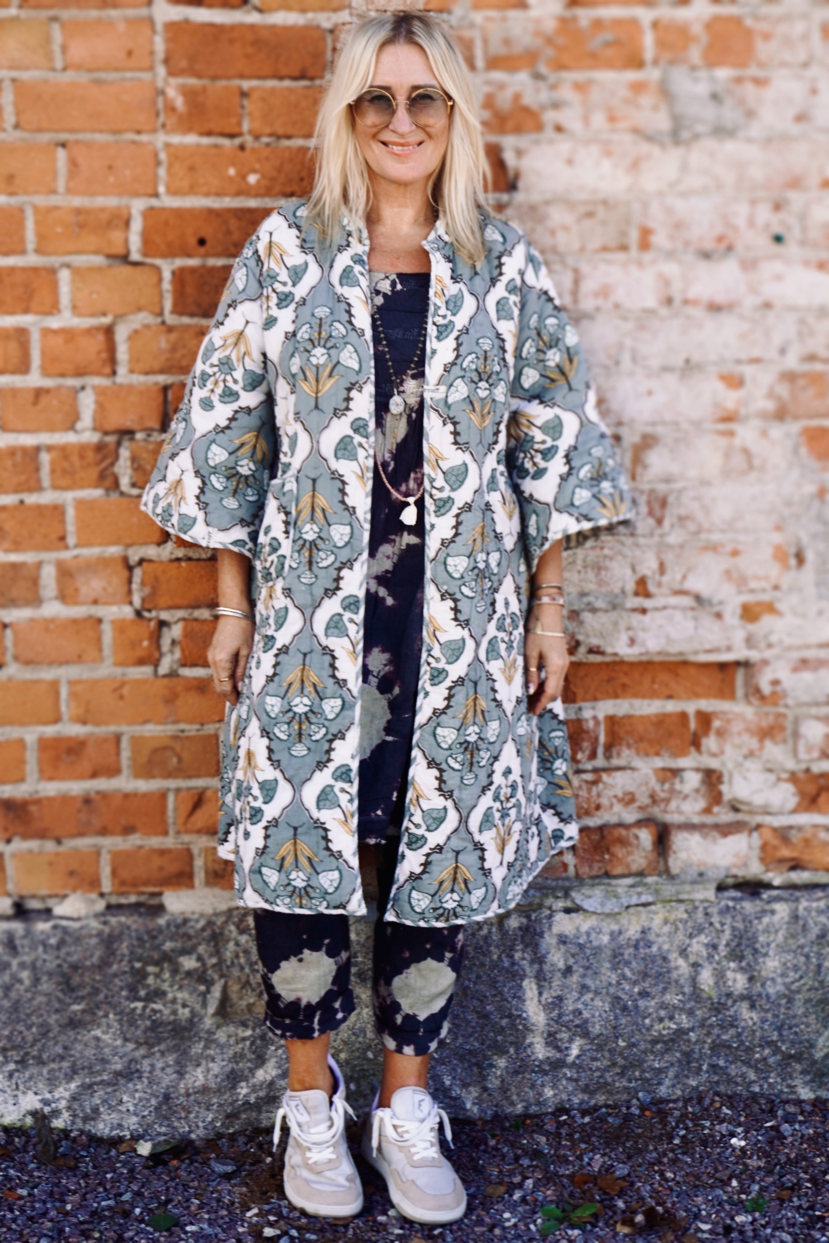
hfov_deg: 26.5
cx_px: 414
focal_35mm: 51
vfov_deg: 38.9
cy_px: 622
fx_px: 1761
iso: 100
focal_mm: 34
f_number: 5
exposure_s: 1/160
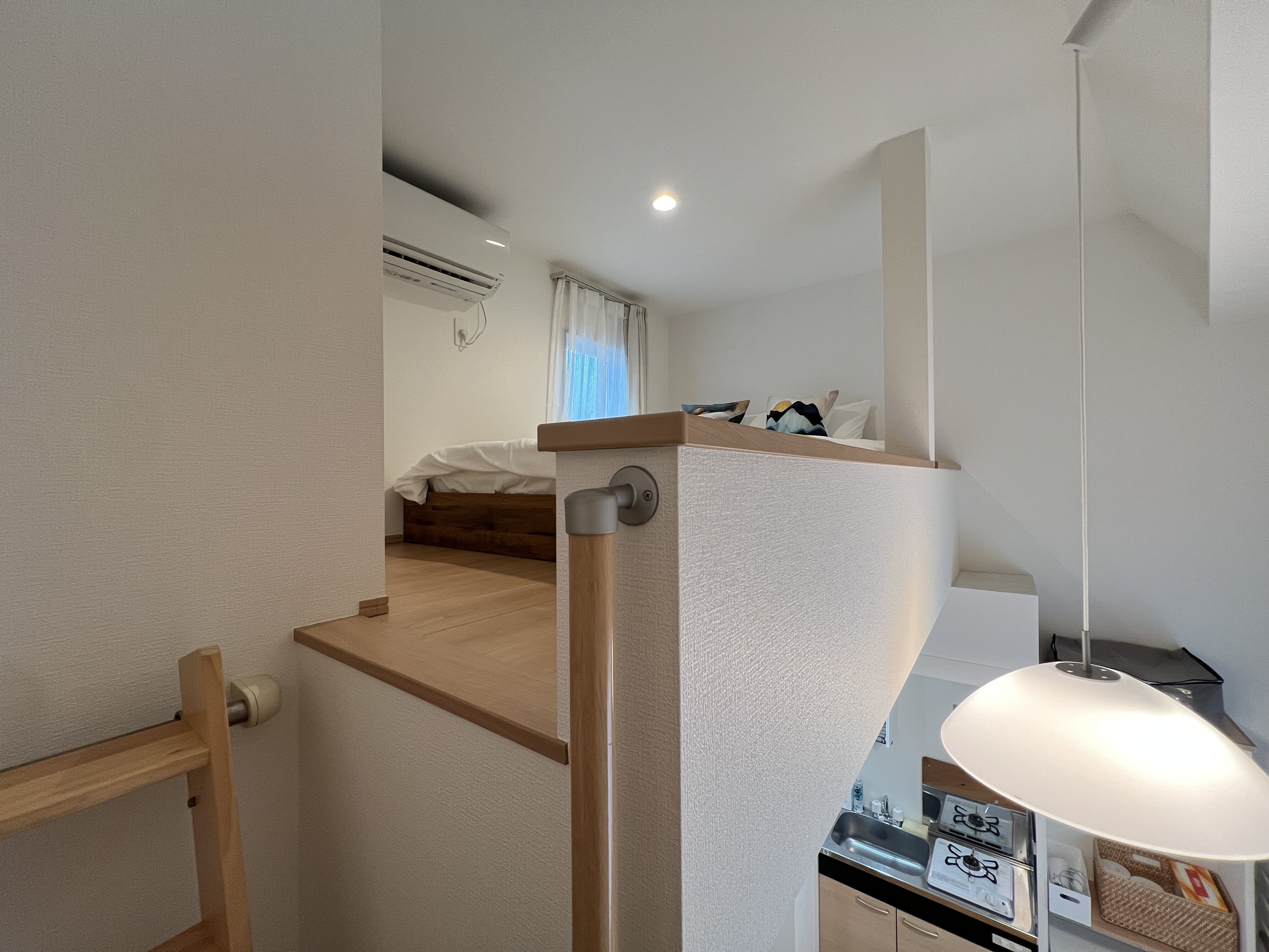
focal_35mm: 13
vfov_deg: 89.9
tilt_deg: +0.4
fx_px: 477
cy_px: 476
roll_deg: +0.4
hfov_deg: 106.2
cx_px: 634
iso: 250
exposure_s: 1/100
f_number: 1.8
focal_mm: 1.57
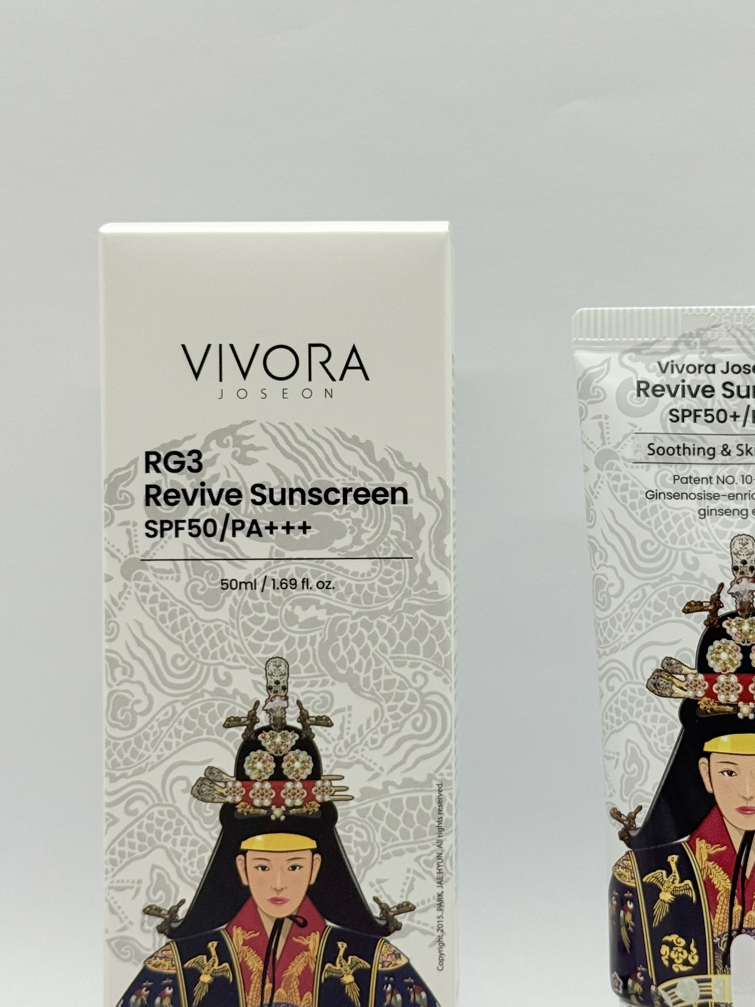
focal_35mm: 69
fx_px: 2007
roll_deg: +0.1
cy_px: 482
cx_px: 516
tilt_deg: -2.2
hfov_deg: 21.2
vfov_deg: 28.2
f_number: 1.78
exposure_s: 1/390
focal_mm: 6.76
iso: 64
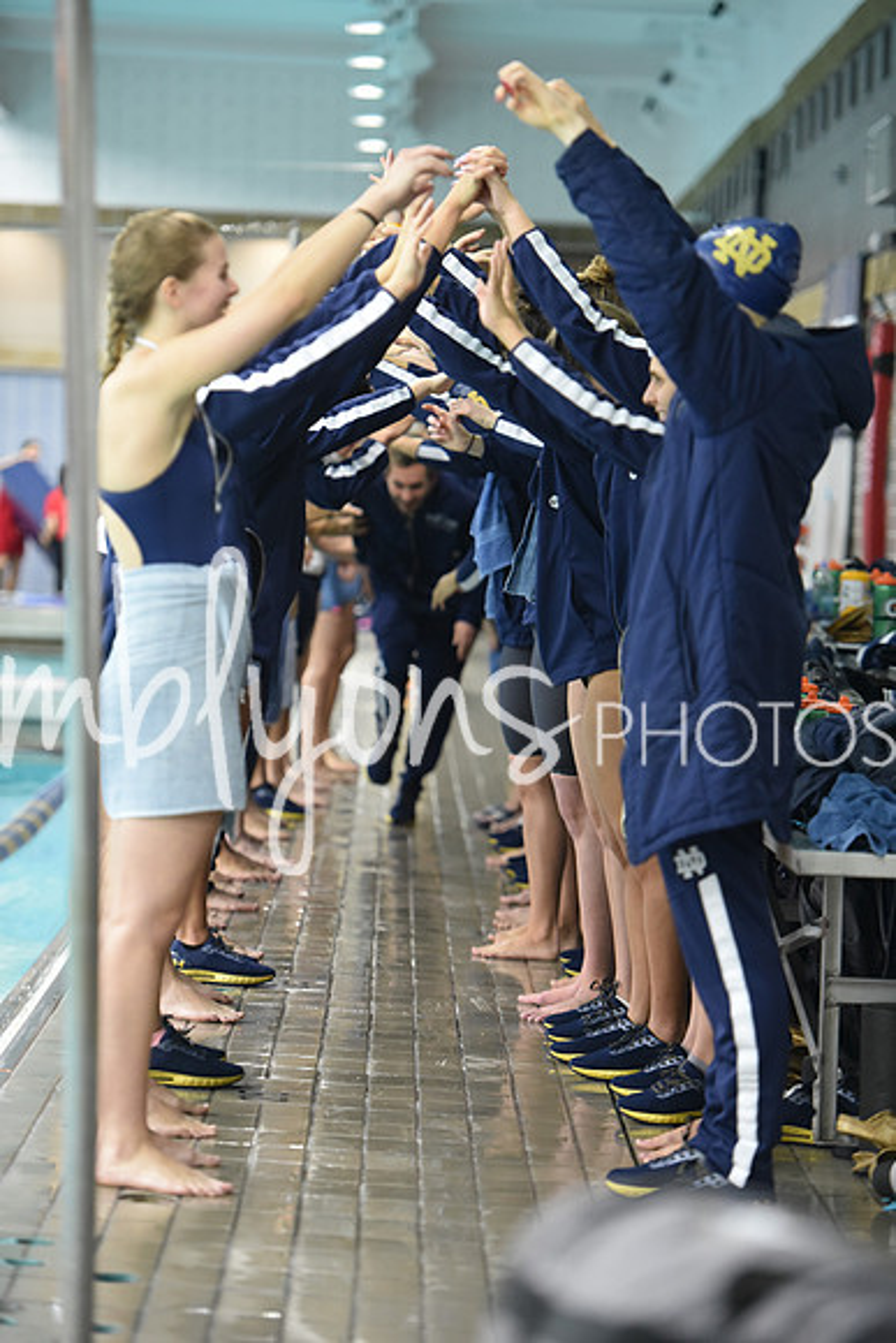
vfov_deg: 15.8
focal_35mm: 130
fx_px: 4850
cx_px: 448
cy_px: 672
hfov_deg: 10.6
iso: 3200
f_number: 2.8
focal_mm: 130
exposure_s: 1/320
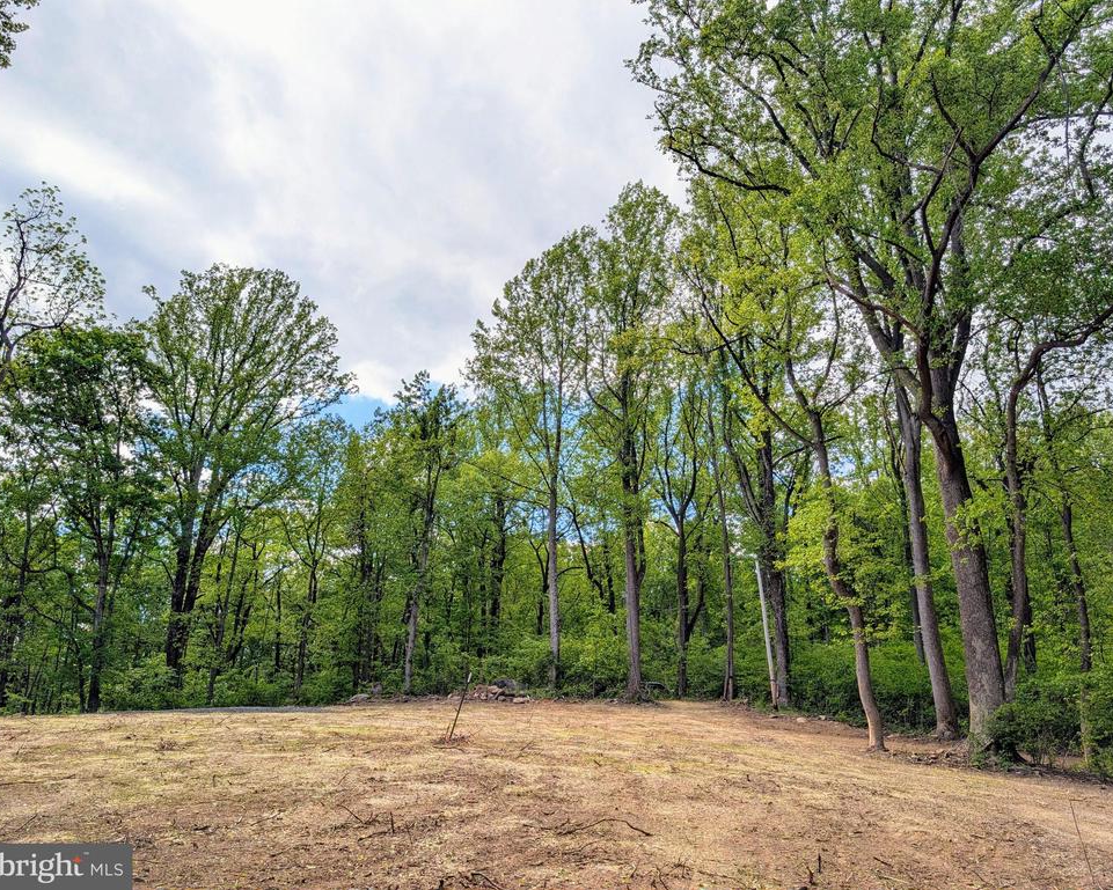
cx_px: 580
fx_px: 824
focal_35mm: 25
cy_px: 445
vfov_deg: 56.8
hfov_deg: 68.1
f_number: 1.68
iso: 22
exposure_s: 1/782
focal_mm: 6.9
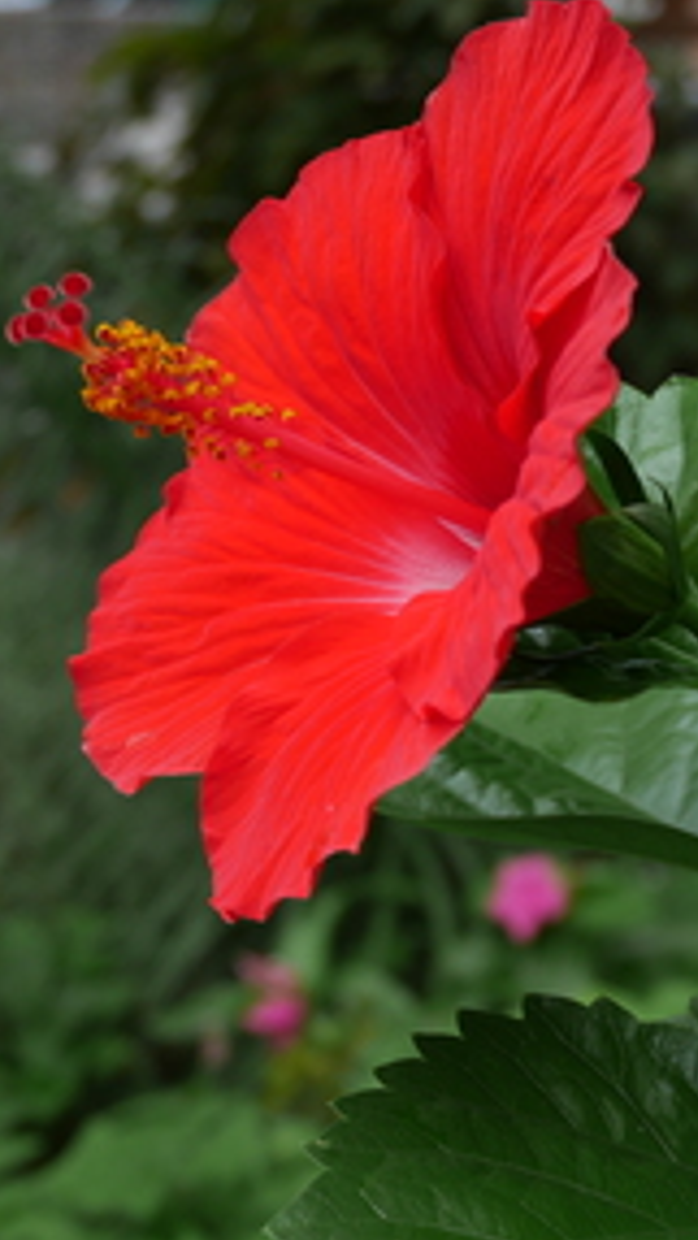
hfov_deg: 12.5
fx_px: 3157
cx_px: 670
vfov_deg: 21.8
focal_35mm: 96
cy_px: 1054
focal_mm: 21
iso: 200
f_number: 4.7
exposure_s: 1/60
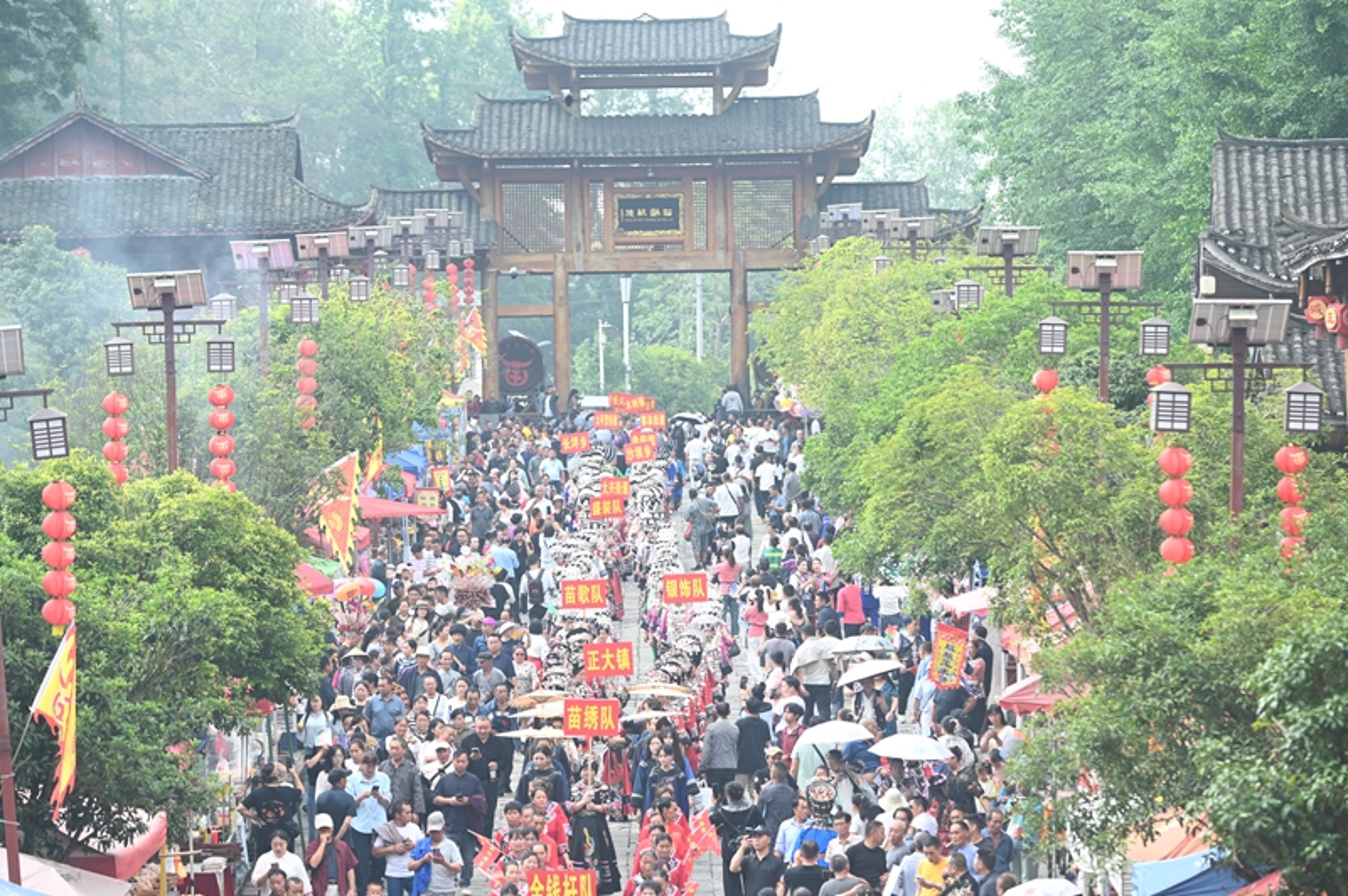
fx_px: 7857
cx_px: 674
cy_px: 448
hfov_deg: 9.8
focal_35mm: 210
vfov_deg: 6.5
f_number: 5.6
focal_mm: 210
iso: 200
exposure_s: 1/200
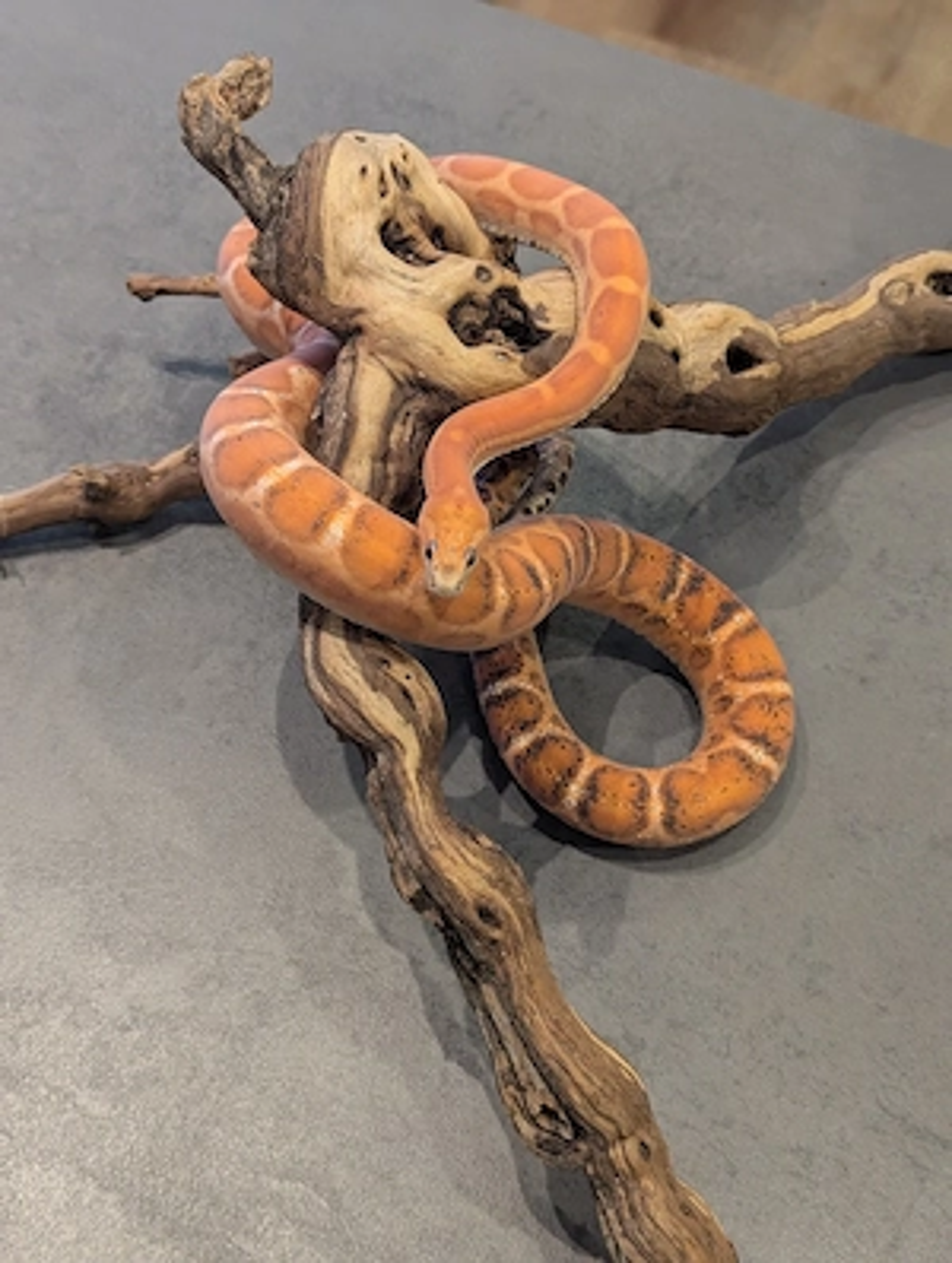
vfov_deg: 39.6
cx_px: 476
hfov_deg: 30.4
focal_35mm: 48
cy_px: 632
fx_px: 1754
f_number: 1.85
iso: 402
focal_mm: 6.81
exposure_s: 1/101
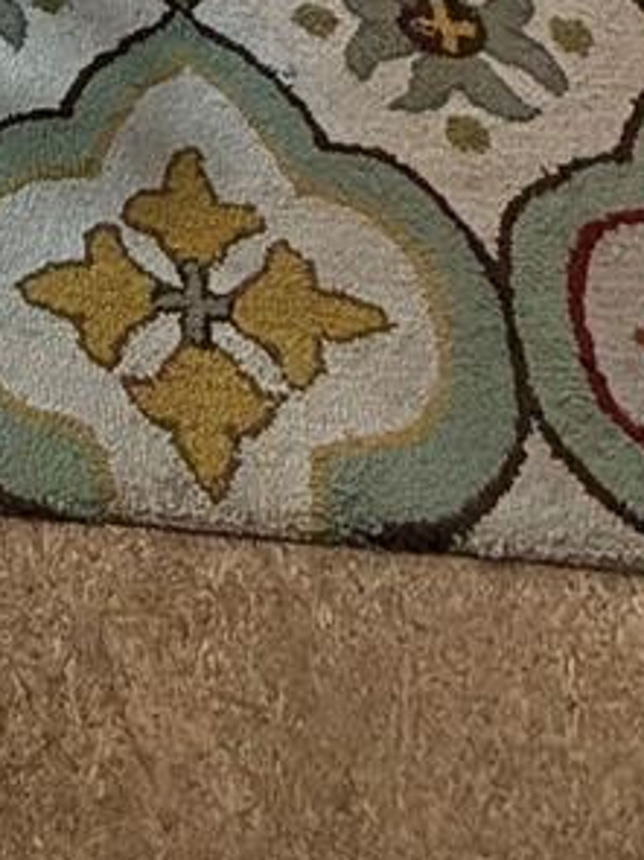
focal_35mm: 73
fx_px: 1812
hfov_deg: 19.1
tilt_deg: -16.8
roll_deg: +1.6
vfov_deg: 17.4
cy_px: -942
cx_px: -108
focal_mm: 2.22
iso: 250
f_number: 2.2
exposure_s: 1/121
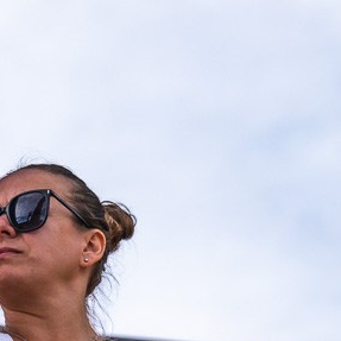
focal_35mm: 473
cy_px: 155
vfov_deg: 3.7
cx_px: -292
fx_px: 5272
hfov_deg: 3.7
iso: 250
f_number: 7.1
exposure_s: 1/1000
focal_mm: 125
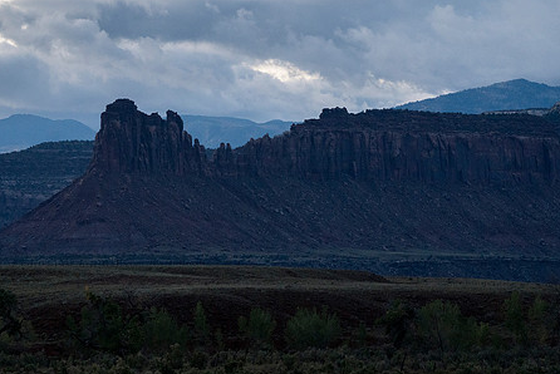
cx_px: 222
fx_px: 4047
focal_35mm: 260
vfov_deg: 5.3
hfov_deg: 7.9
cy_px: 161
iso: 3200
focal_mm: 200
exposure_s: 1/500
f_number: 4.5
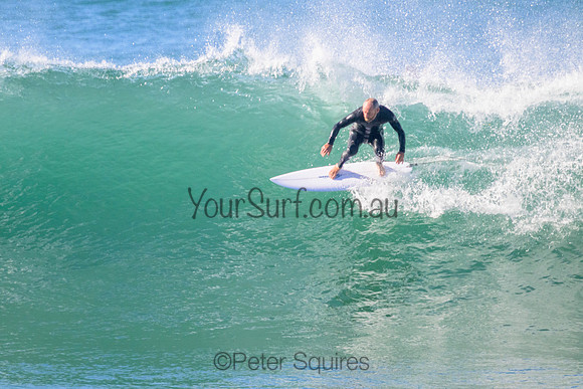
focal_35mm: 966
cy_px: 180
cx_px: 231
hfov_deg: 2.1
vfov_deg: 1.4
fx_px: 15650
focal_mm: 800
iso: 2200
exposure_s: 1/2000
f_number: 11
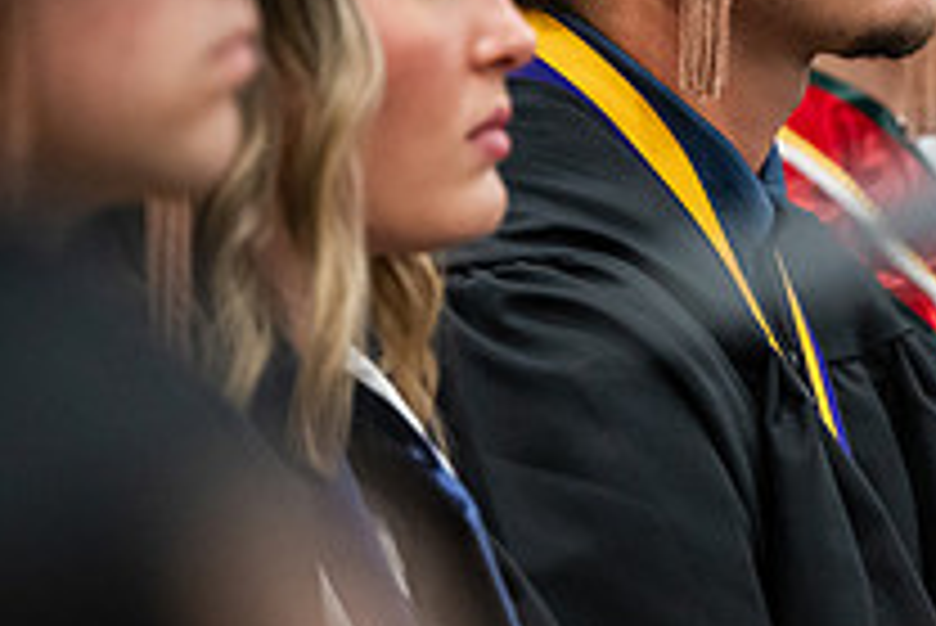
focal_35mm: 488
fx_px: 12696
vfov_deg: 2.8
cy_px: -65
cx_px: 900
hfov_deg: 4.2
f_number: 2.8
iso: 2500
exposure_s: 1/200
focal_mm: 175
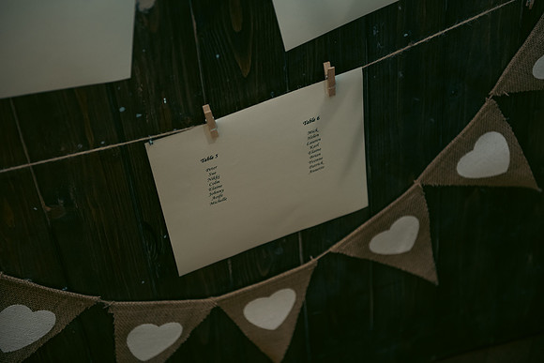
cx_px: 272
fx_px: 1058
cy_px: 182
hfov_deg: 28.8
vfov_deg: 19.5
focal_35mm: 70
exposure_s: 1/160
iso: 640
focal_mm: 70
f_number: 3.5
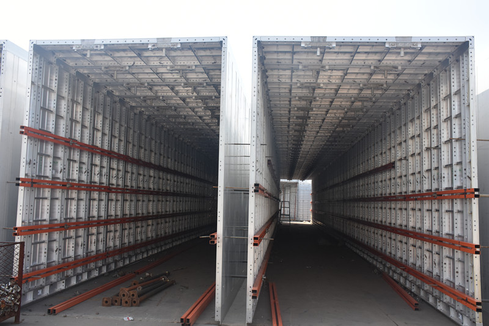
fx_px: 448
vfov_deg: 40.0
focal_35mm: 33
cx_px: 244
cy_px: 163
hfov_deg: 57.2
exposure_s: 1/350
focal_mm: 22
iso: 400
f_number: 9.5
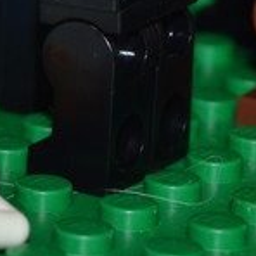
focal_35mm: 425
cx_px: -225
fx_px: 3552
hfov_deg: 4.1
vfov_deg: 4.1
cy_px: -130
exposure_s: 1/60
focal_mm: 55
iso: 100
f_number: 8
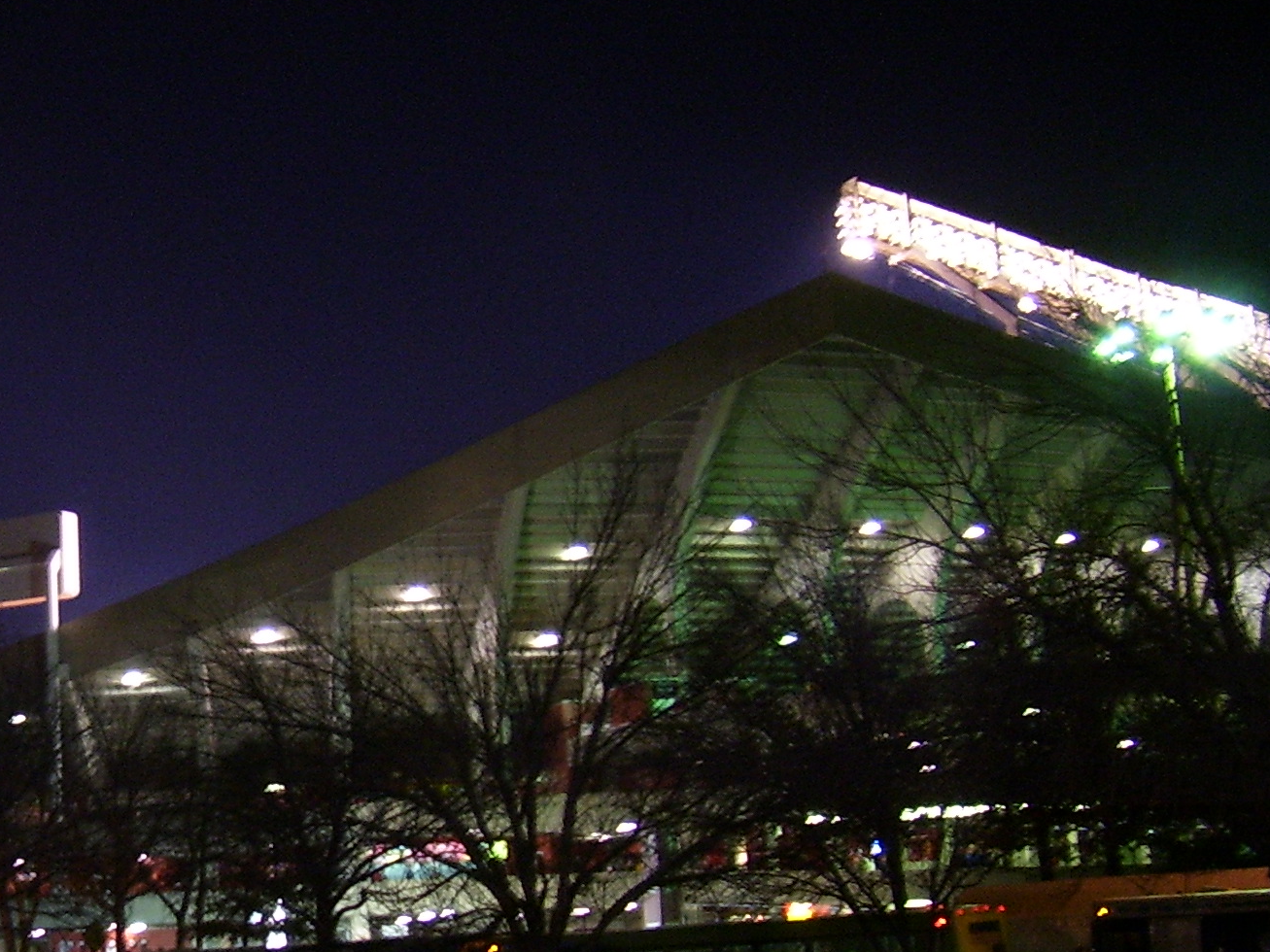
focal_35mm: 67
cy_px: 551
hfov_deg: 27.8
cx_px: 105
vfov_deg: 21.9
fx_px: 2458
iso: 160
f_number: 2.7
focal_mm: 5.6
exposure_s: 1/8
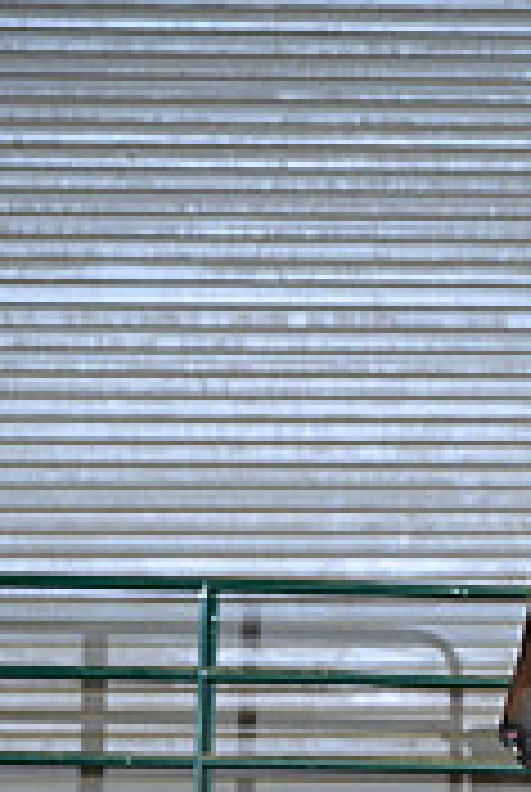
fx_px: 14500
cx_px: 1089
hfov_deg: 2.1
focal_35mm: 658
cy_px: 632
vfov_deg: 3.1
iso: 2500
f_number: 4.5
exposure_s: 1/200
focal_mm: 200
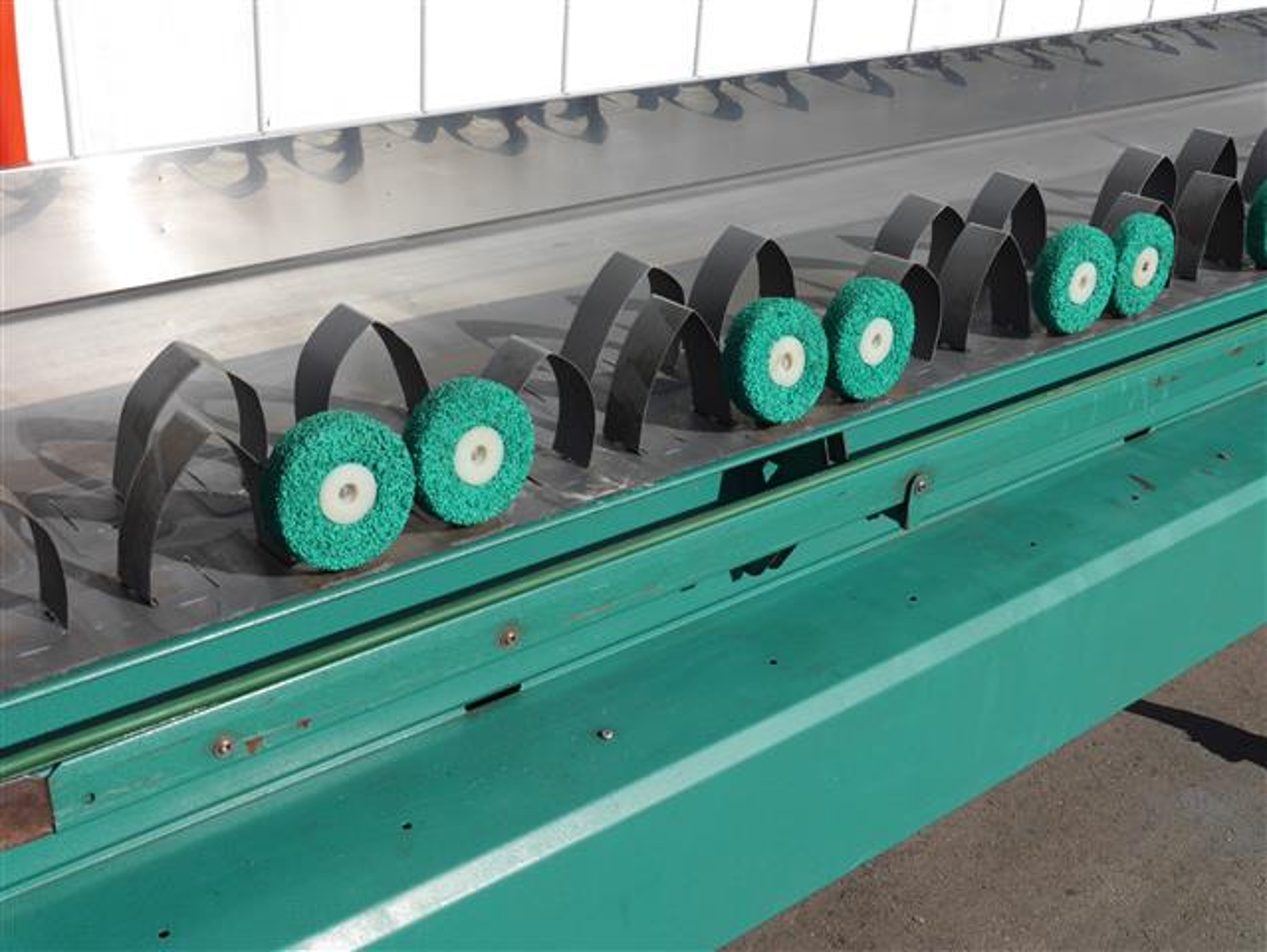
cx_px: 634
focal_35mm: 42
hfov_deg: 44.8
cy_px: 476
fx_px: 1538
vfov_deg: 34.4
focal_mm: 21
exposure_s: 1/400
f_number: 9
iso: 160
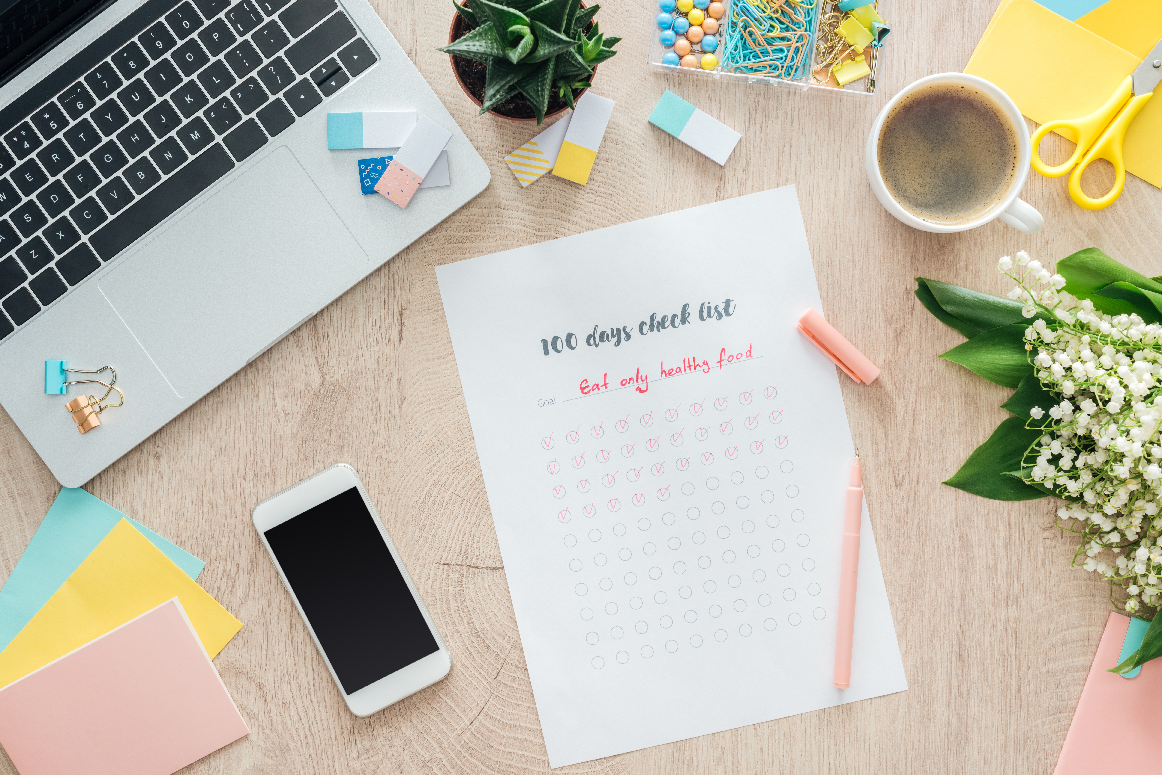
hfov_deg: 39.6
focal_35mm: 50
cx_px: 581
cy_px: 388
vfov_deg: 27.0
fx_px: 1614
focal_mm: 50
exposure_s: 1/160
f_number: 9
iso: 200
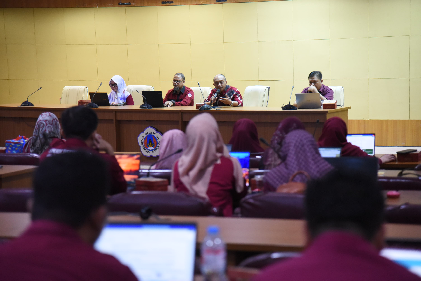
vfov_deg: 13.1
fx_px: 1228
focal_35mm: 105
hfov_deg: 19.4
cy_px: 140
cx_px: 210
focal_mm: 105
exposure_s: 1/200
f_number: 4
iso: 6400
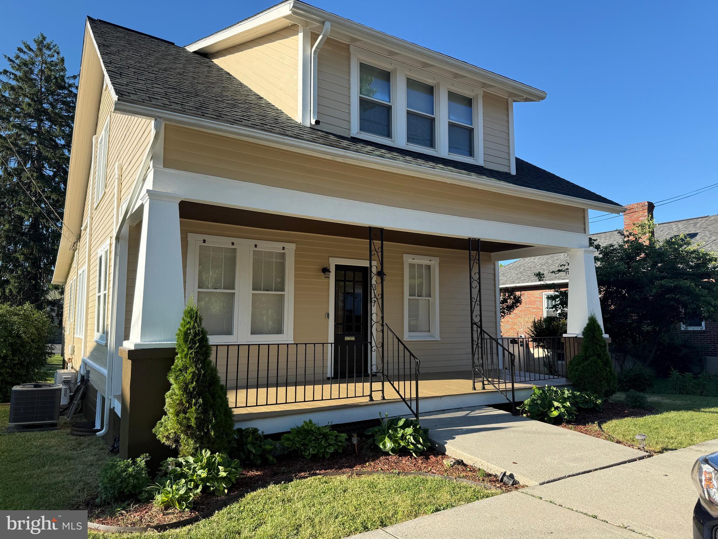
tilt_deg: +6.6
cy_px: 270
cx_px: 359
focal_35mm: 24
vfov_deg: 56.8
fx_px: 498
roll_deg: -0.8
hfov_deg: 71.6
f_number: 1.78
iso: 80
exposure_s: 1/2232
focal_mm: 6.76
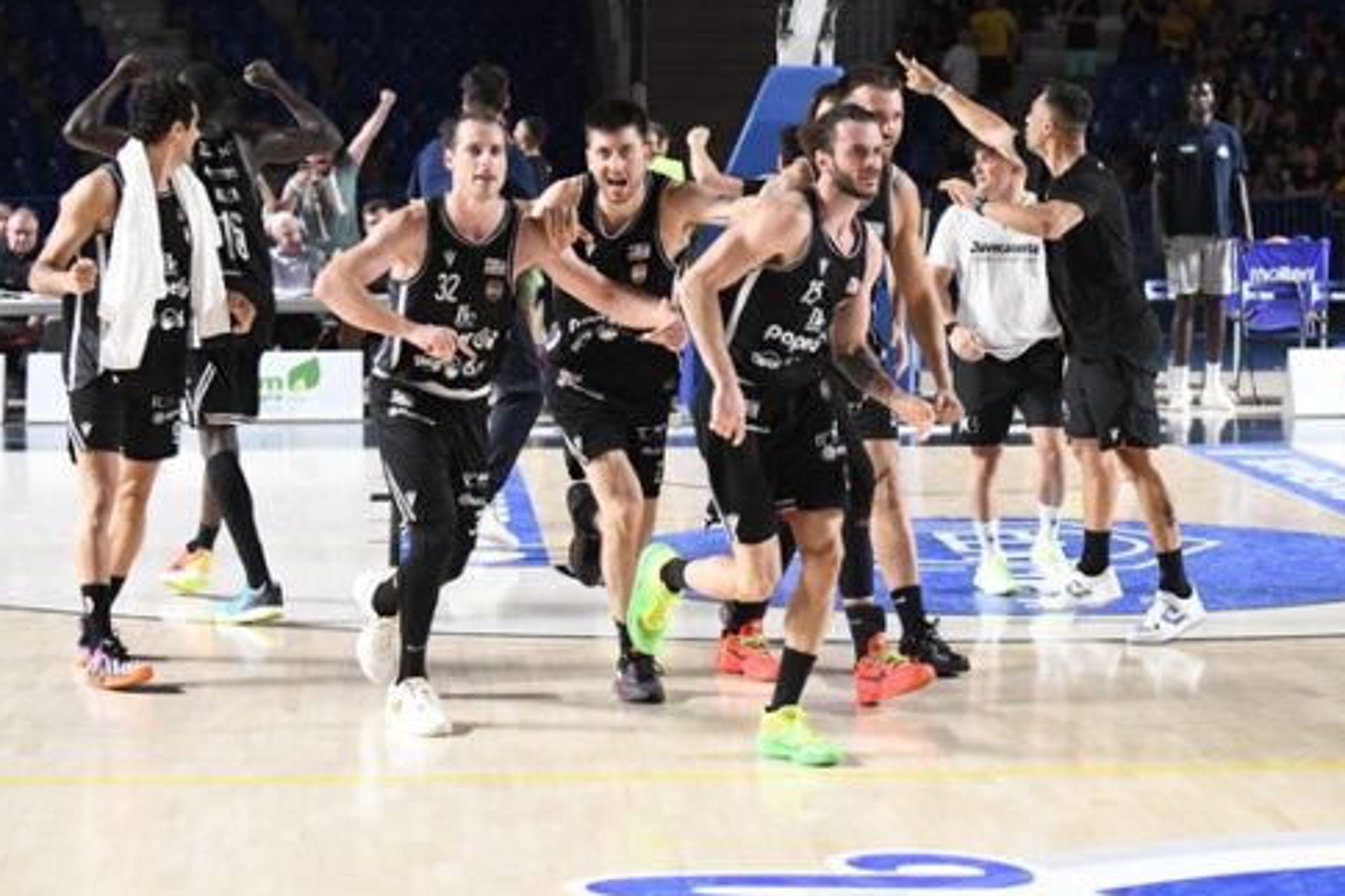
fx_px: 3884
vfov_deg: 13.2
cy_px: 388
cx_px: 940
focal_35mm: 104
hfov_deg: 19.6
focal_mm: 70
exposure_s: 1/1250
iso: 5000
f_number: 2.8
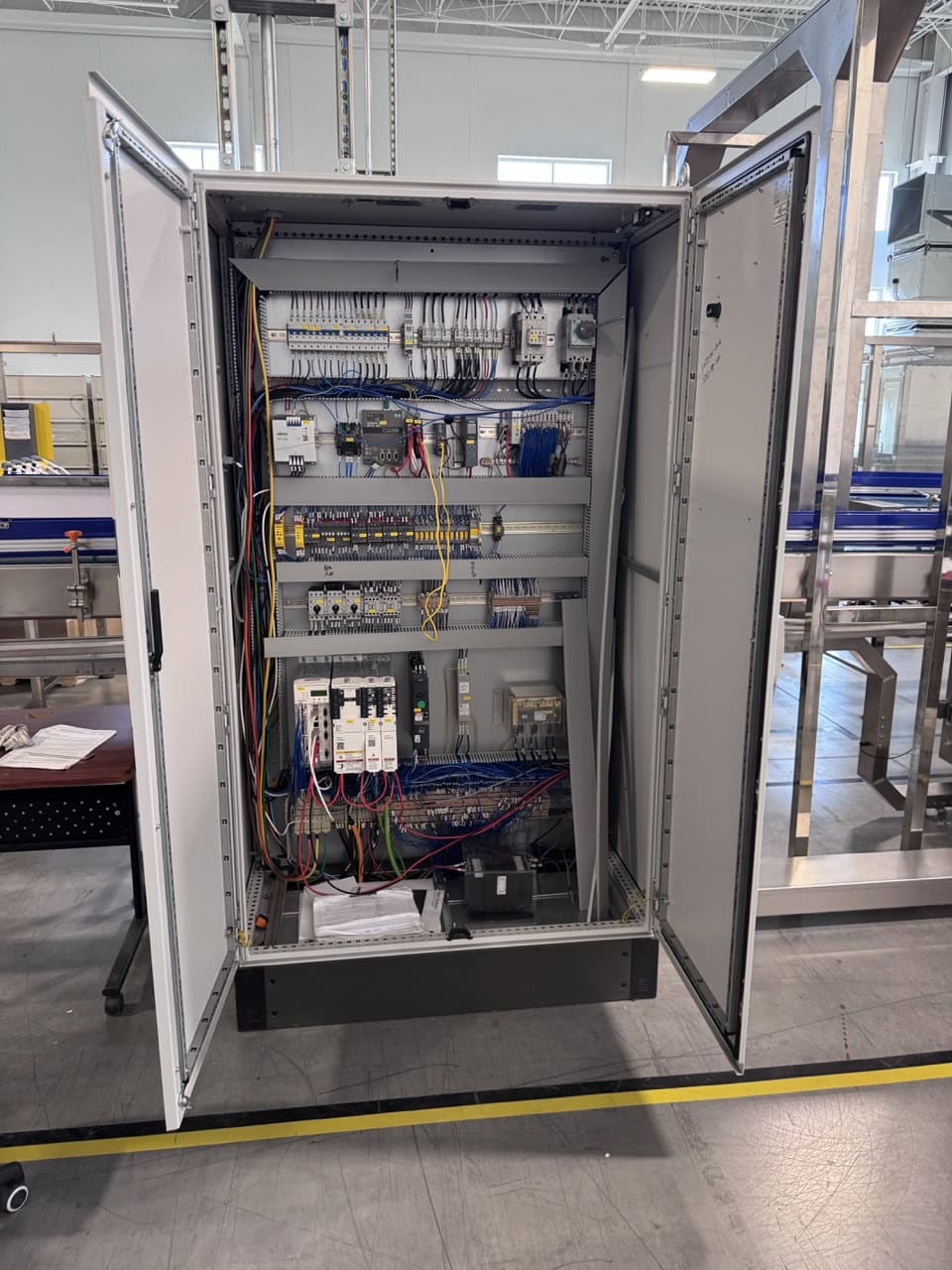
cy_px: 635
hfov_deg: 56.8
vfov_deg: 71.6
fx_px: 880
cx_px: 476
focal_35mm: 24
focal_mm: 6.8
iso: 250
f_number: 1.8
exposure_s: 1/60
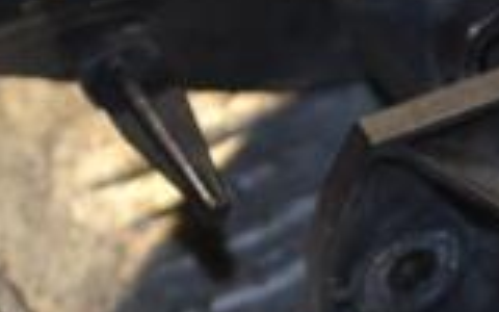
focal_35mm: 286
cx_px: 652
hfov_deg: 7.3
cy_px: 278
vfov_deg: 4.6
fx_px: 3889
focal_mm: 50
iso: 400
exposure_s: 1/100
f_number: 5.6
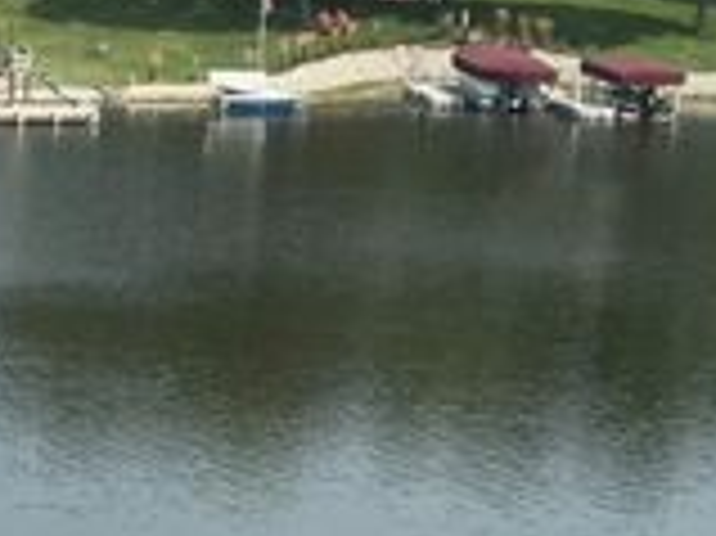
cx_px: -194
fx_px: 2790
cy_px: 601
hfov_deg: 14.1
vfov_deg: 10.8
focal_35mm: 135
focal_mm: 6.76
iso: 100
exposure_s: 1/5376
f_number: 1.78
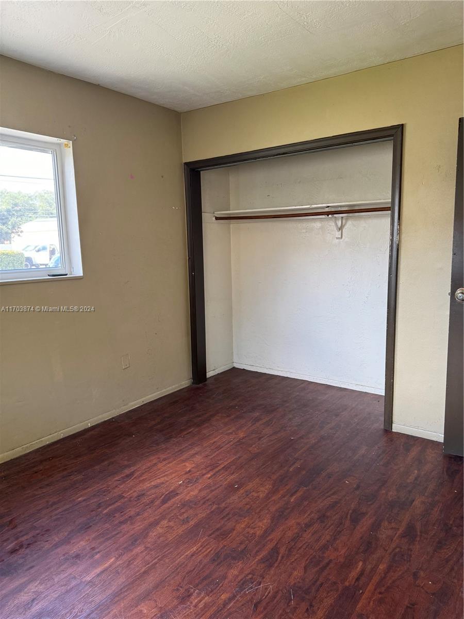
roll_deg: +0.7
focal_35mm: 24
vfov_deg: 71.6
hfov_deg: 56.8
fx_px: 429
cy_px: 310
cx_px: 232
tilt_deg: -9.0
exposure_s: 1/79
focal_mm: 6.76
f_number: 1.78
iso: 200
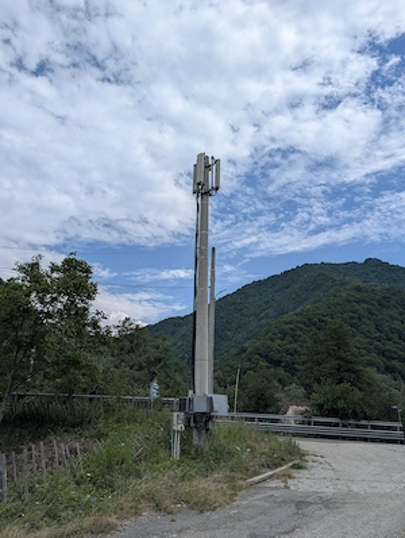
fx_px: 373
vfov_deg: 71.5
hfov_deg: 57.0
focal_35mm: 24
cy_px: 269
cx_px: 202
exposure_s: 1/1715
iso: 21
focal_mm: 6.9
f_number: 1.68
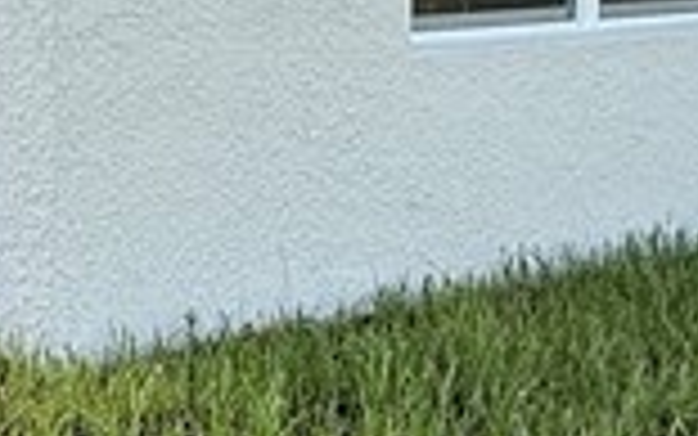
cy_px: 67
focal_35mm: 98
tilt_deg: -6.1
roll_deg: -0.8
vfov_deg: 13.3
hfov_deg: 19.9
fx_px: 1865
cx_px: -135
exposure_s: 1/207
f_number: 2.2
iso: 50
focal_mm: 2.22
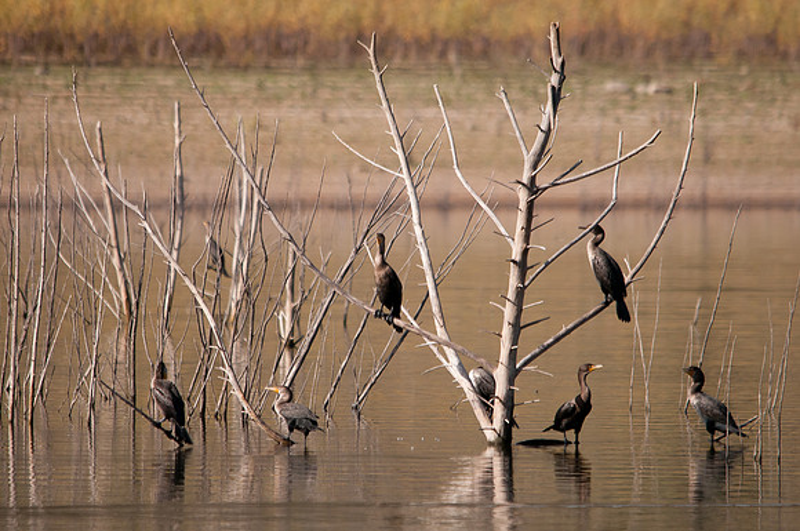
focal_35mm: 750
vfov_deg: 1.8
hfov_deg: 2.8
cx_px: 400
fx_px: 16643
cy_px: 266
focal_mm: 500
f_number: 8
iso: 400
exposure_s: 1/1500
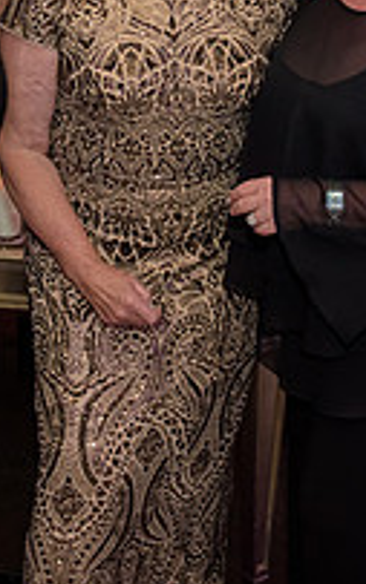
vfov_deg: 28.4
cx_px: 144
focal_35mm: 70
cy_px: 79
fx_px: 1116
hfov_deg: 18.6
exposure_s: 1/125
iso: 1600
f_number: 3.2
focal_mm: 24
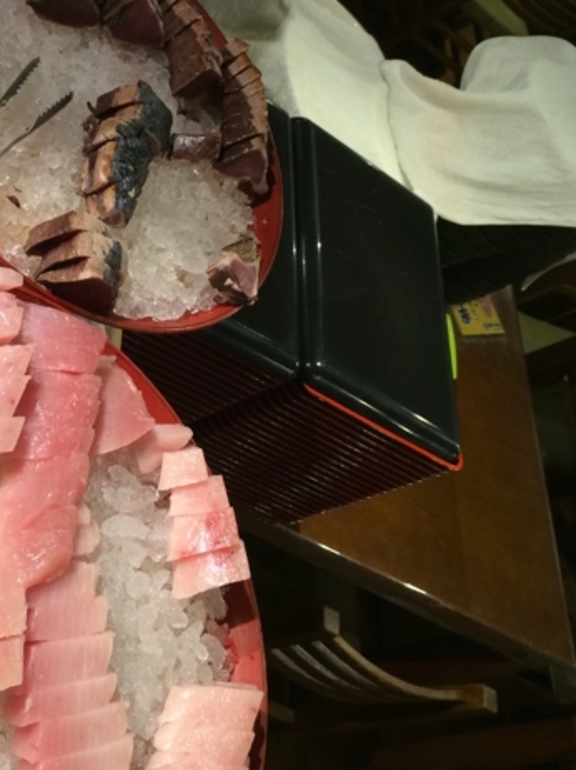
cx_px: 93
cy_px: 182
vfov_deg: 35.9
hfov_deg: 27.3
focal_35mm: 52
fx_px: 1155
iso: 160
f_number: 2.2
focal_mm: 4.12
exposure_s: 1/30
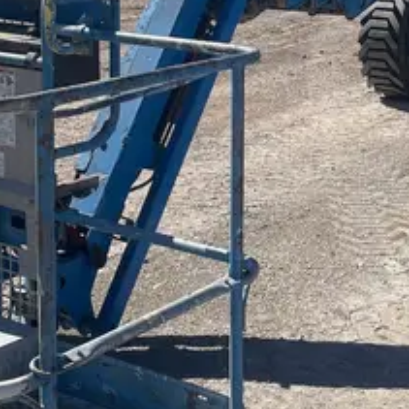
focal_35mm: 80
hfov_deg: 21.4
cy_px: 38
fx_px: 1069
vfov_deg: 21.2
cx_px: 328
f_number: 1.6
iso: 32
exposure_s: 1/3300
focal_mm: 4.2
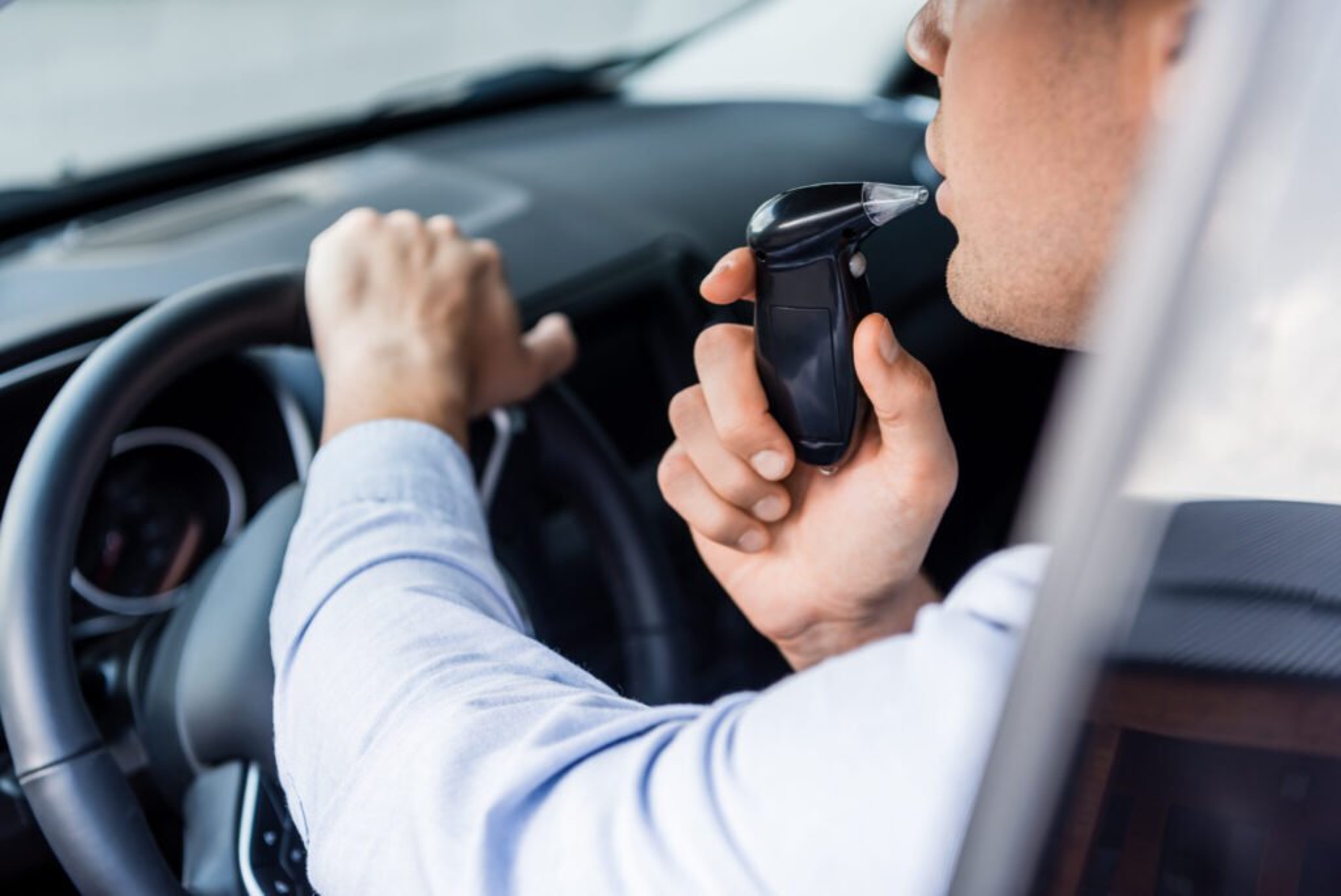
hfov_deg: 35.6
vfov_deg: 24.2
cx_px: 670
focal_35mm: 56
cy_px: 448
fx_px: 2087
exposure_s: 1/160
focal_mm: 56
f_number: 4
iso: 125
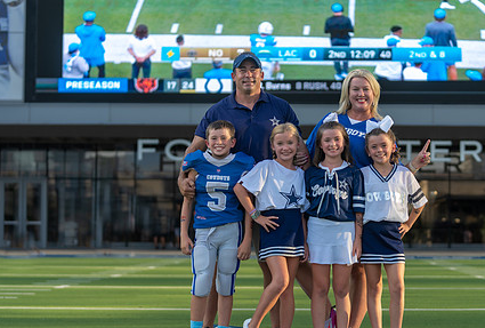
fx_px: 1325
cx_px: 321
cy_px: 177
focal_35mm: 98
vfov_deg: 14.1
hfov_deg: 20.7
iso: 100
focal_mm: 70
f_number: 2.8
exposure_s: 1/640
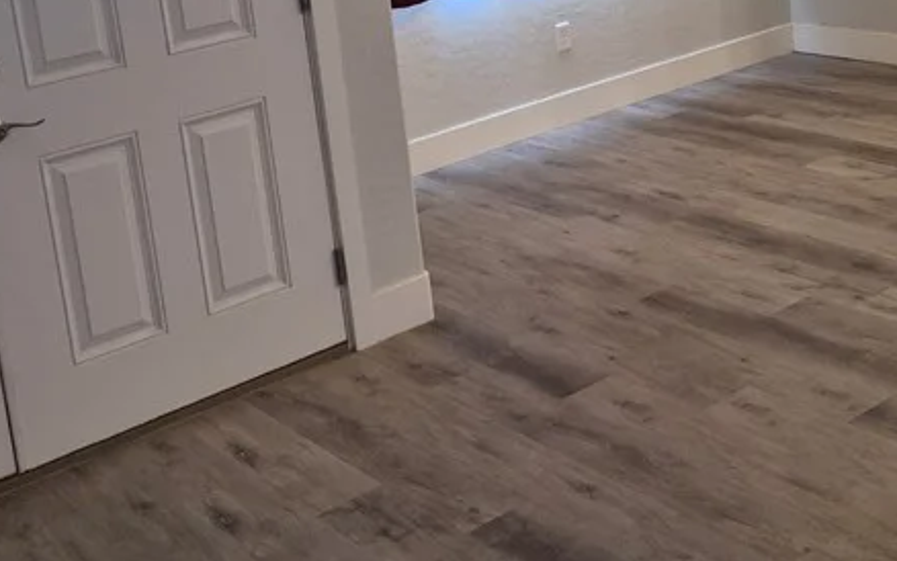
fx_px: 1394
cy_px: 6
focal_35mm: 57
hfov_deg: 35.6
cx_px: 528
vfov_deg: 22.0
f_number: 1.8
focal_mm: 5.4
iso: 500
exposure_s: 1/120
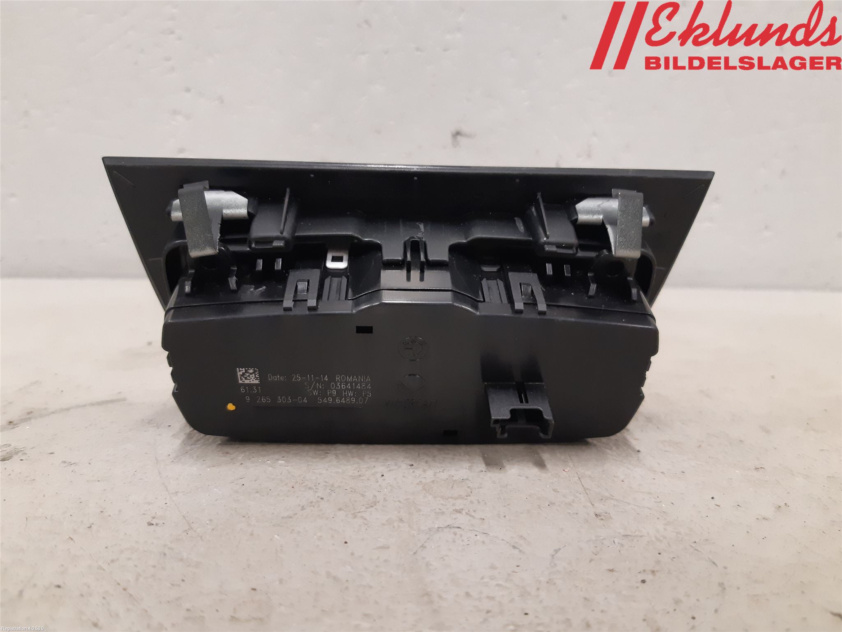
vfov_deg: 53.1
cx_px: 421
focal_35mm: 26
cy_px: 316
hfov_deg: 67.3
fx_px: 632
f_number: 1.7
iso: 320
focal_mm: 3.93
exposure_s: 1/60
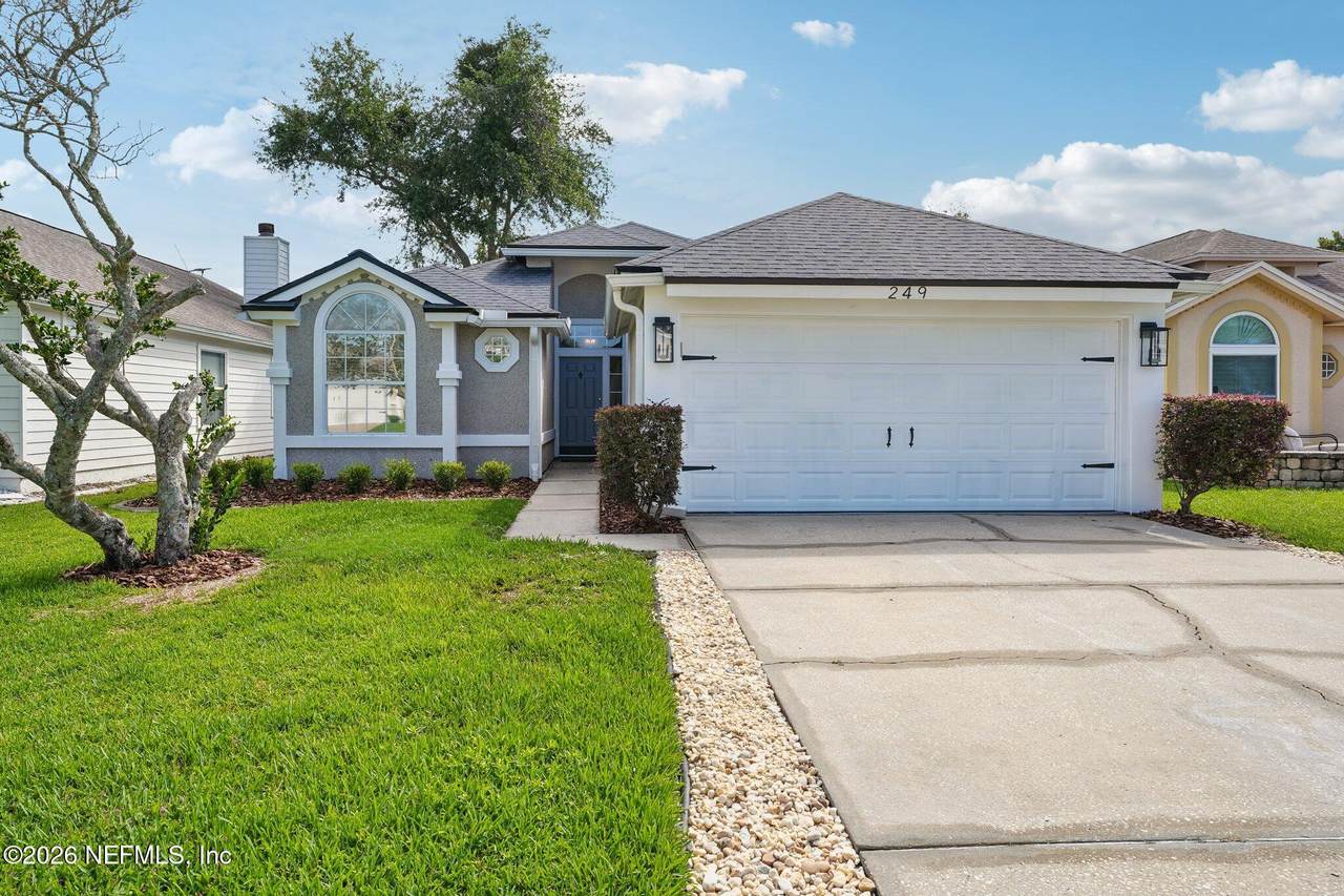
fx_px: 896
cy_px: 448
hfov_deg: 73.8
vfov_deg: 53.1
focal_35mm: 24
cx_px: 672
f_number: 11
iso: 100
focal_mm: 24
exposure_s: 1/40
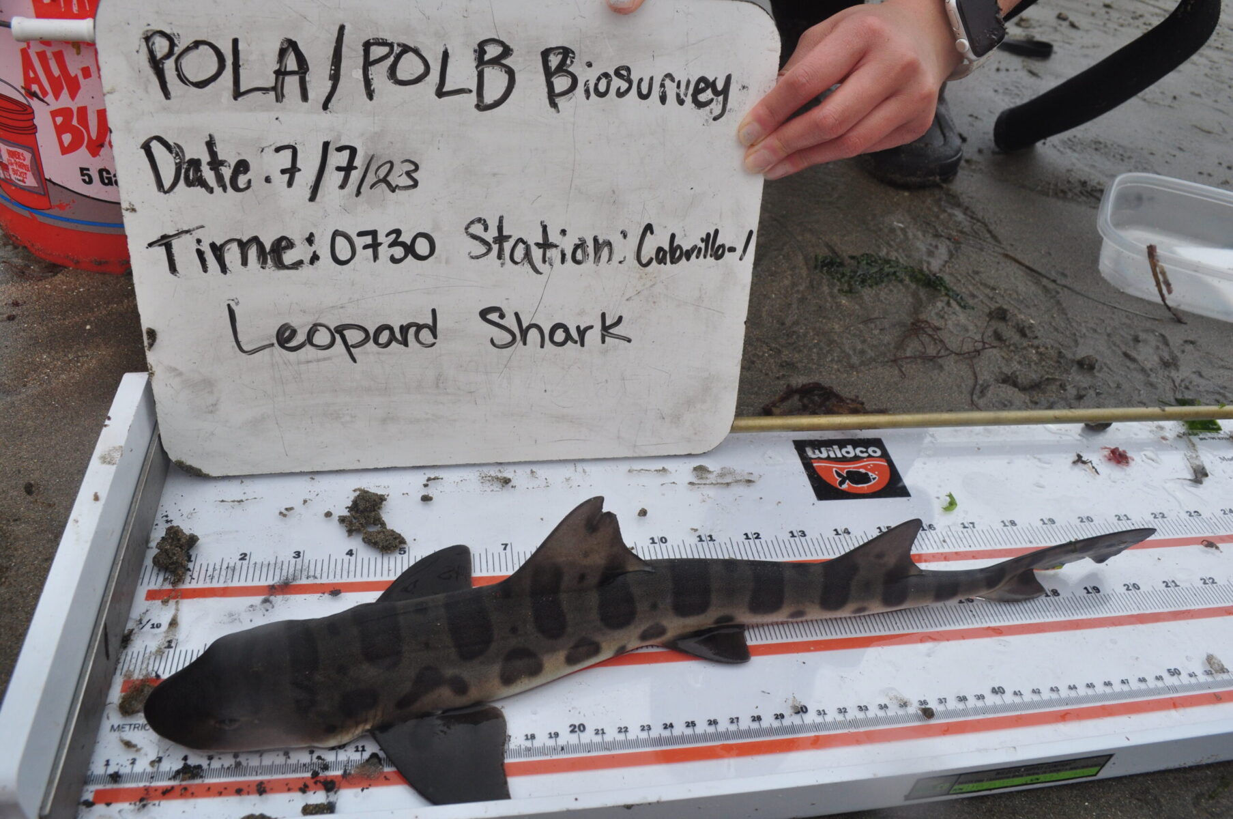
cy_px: 410
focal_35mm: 27
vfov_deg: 47.8
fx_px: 924
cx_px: 616
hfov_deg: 67.4
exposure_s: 1/125
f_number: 9
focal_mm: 18
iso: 400
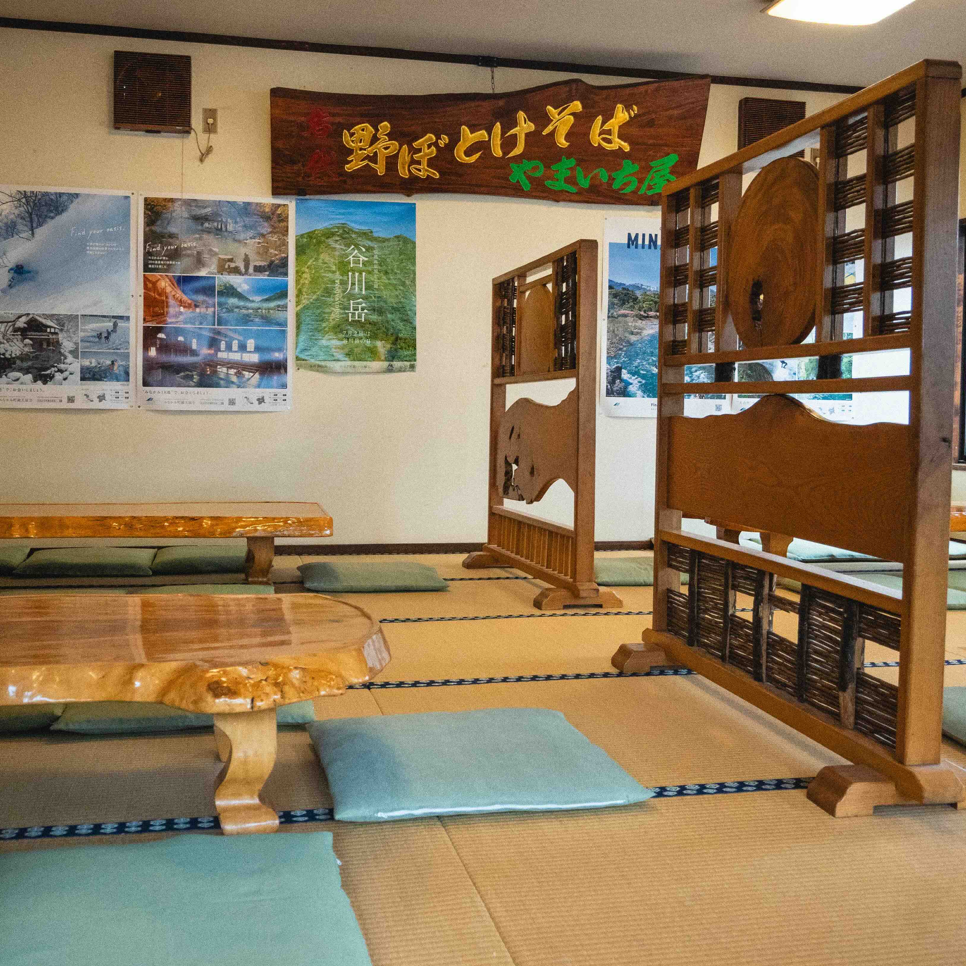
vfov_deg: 48.4
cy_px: 432
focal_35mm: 34
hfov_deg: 48.4
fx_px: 1073
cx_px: 456
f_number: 3.5
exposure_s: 1/1000
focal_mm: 16
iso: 1000
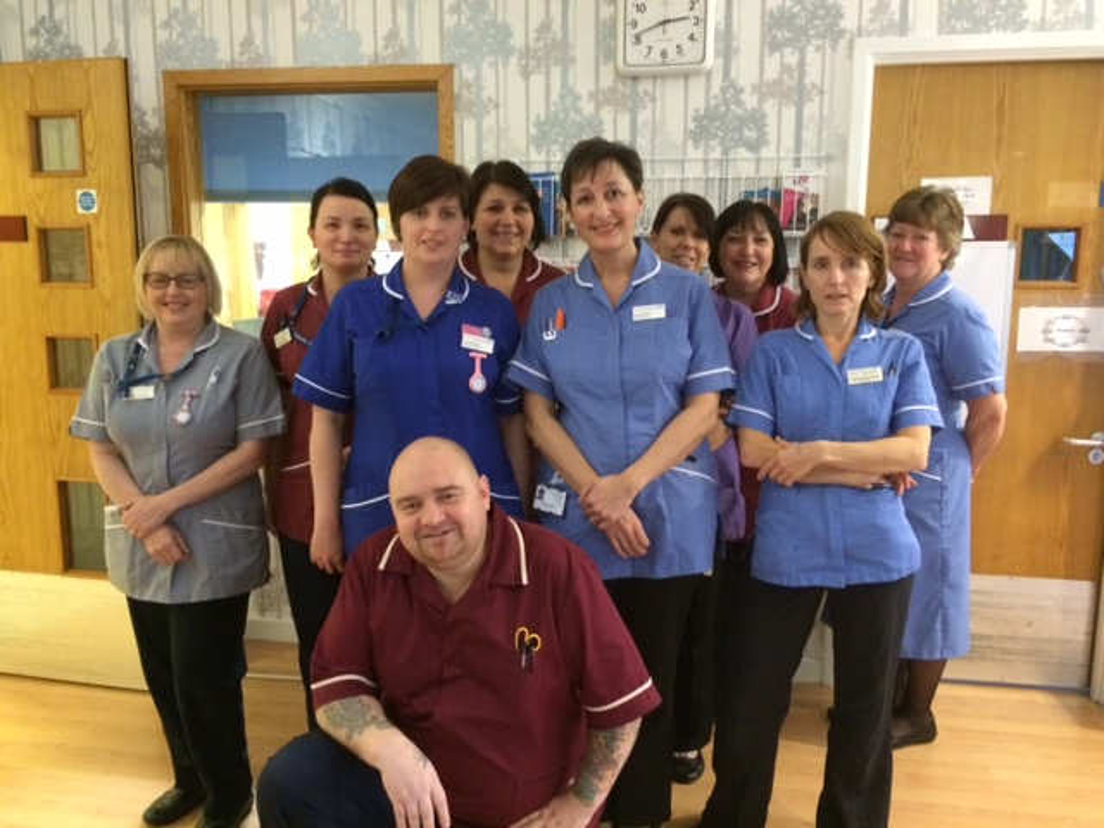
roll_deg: -0.3
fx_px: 925
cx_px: 552
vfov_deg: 48.2
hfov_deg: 61.7
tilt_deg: -9.5
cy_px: 414
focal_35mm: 29
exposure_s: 1/17
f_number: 2.2
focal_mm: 4.15
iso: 500
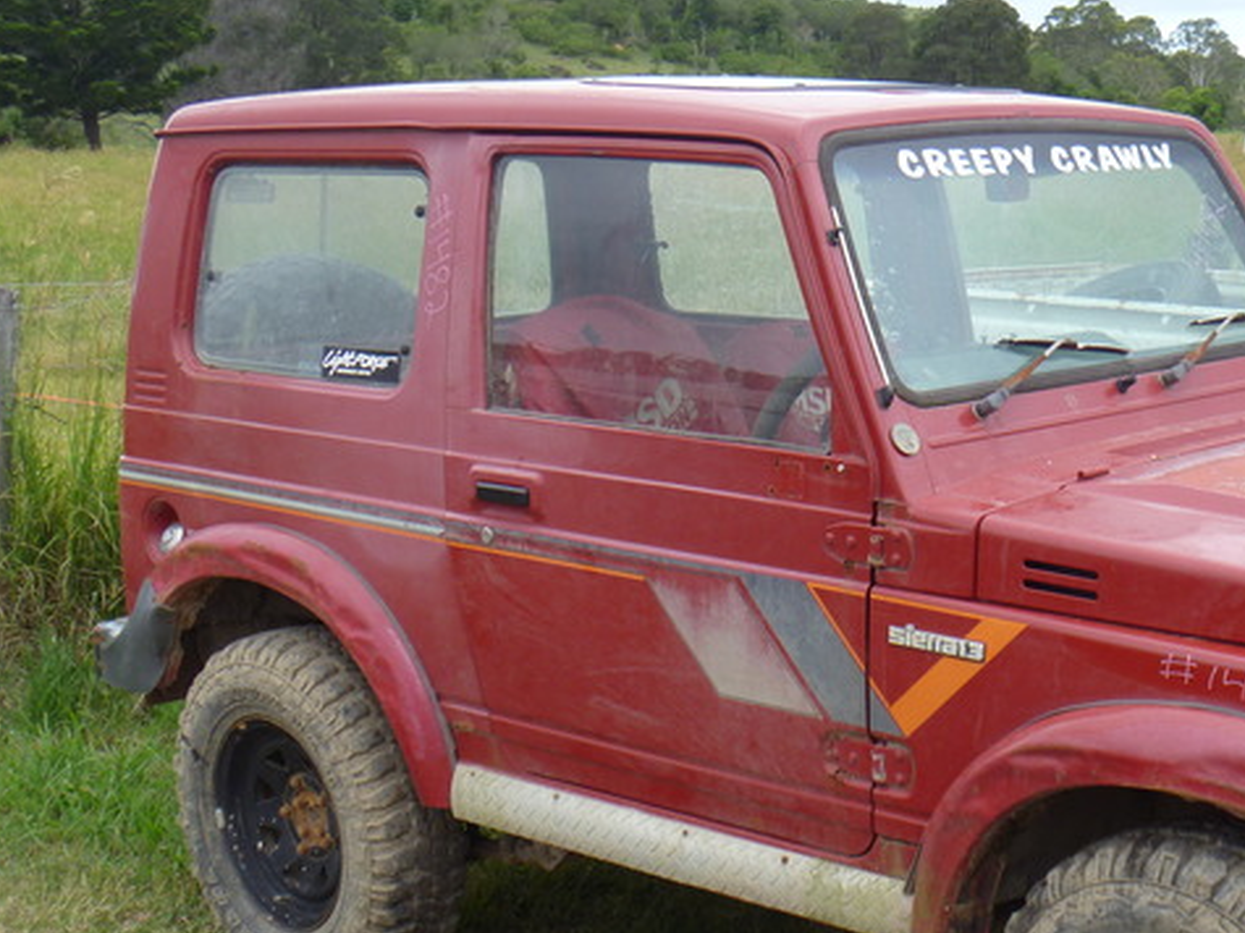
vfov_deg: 24.7
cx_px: 1012
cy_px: 613
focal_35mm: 59
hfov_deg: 31.8
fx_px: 2121
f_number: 3.5
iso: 80
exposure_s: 1/250
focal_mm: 6.3
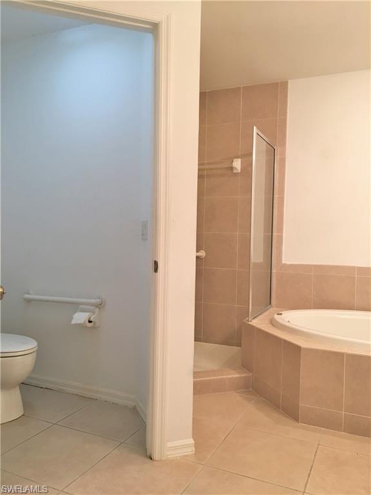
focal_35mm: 29
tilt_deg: -2.2
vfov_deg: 61.7
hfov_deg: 48.2
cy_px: 248
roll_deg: -0.9
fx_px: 414
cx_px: 186
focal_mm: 4.15
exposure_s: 1/30
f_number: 2.2
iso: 64
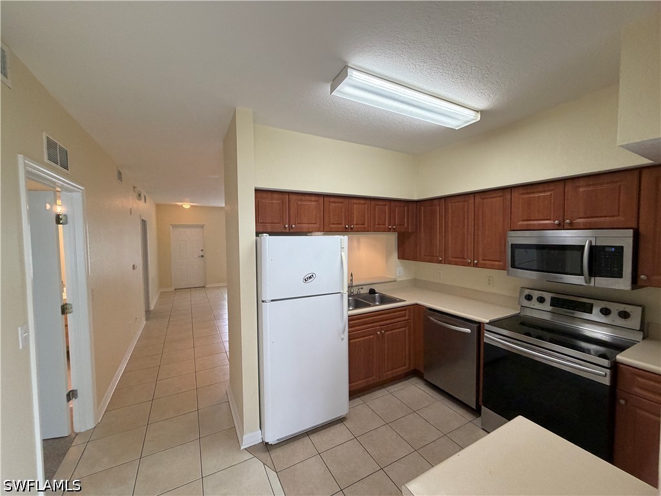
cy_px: 248
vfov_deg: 85.7
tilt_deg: -3.4
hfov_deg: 102.1
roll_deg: +0.0
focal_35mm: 14
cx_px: 330
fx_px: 267
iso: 320
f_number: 2.2
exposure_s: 1/120
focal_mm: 2.22
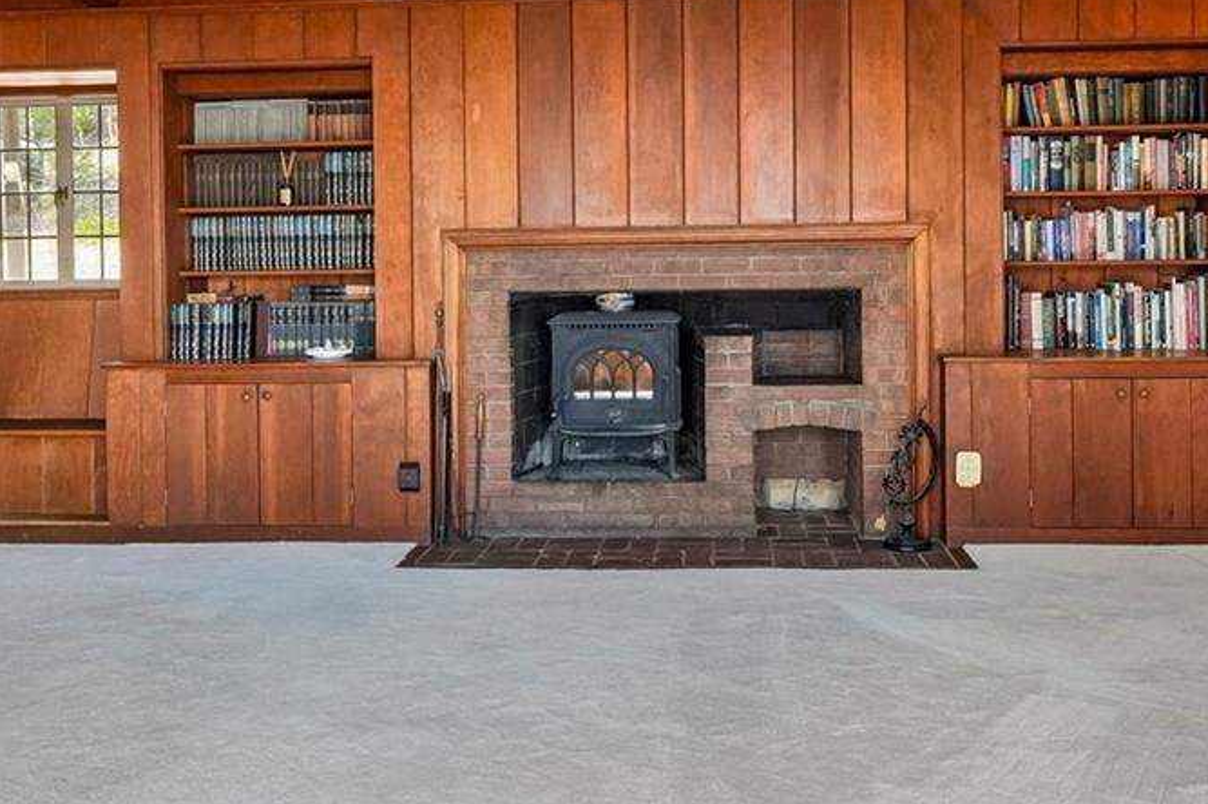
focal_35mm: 36
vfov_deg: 36.4
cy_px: 250
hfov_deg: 53.1
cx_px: 634
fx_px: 1207
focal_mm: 10
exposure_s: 1/8
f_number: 8
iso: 800
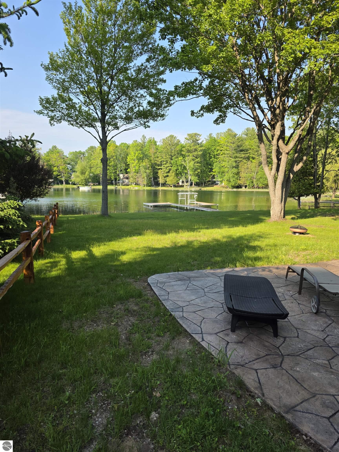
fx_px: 300
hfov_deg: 58.9
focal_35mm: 23
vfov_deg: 73.9
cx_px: 170
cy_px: 226
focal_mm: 6.3
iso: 80
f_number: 1.7
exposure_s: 1/2021
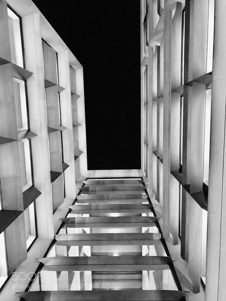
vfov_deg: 63.4
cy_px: 150
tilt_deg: +81.4
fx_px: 244
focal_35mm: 28
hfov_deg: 49.7
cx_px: 113
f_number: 1.8
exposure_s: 1/4
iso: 125
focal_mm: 4
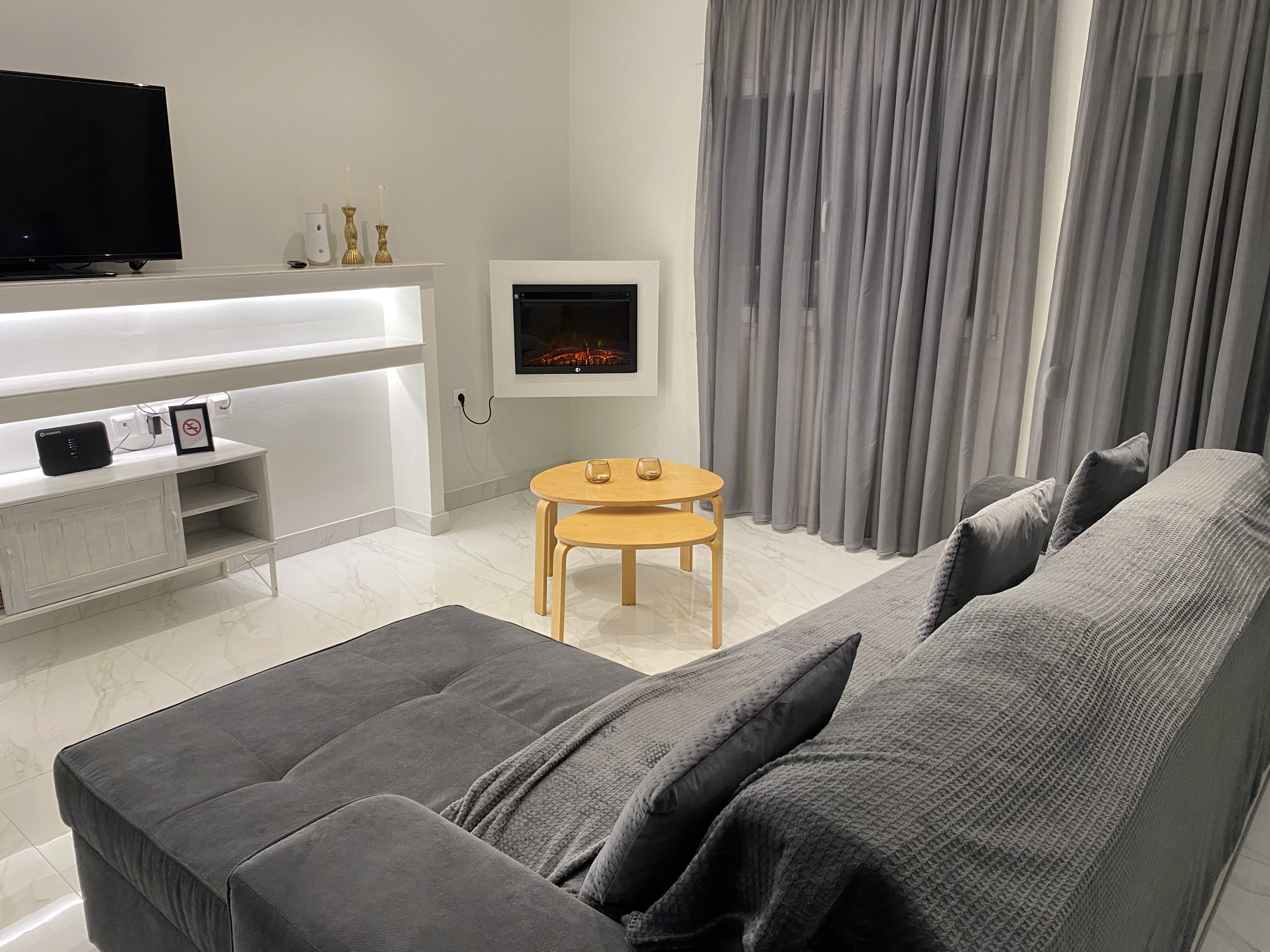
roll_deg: -0.9
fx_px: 954
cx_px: 635
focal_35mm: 26
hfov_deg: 67.3
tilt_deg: -15.7
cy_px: 476
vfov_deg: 53.1
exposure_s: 1/88
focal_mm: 4.25
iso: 125
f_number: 1.8
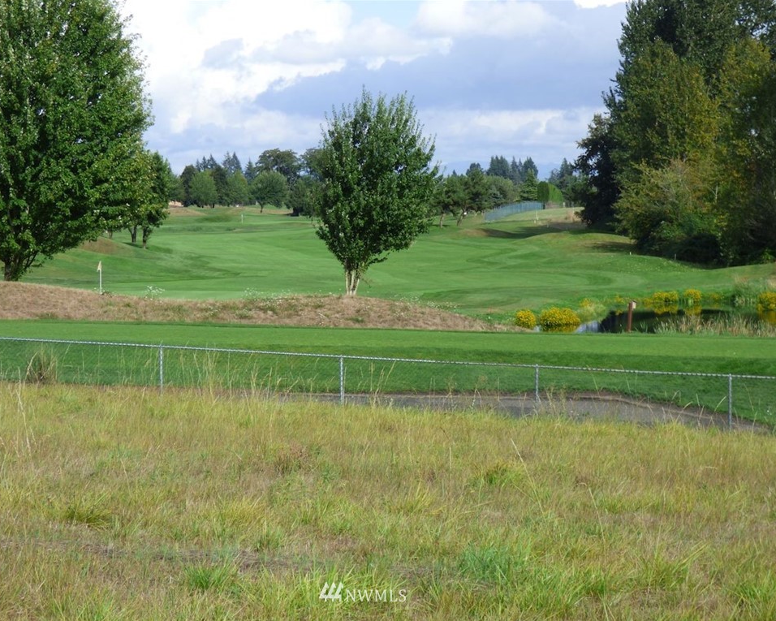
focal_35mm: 92
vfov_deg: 16.7
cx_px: 364
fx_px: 2113
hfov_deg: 20.8
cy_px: 311
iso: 100
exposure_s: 1/400
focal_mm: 14.74
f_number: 4.5
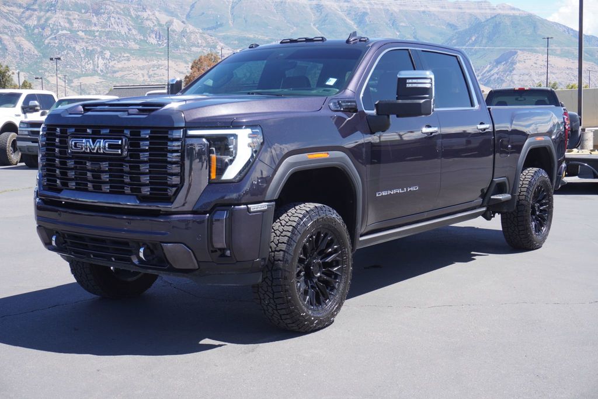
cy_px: 200
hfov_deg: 39.9
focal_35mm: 50
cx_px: 299
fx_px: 823
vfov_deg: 27.3
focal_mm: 33
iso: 100
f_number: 7.1
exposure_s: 1/125
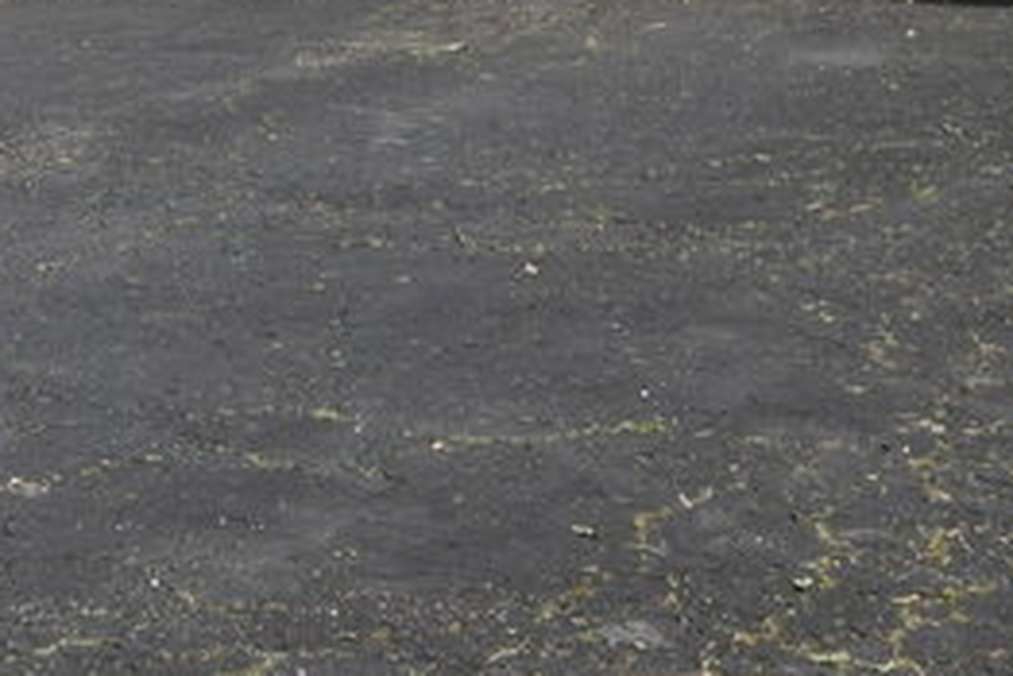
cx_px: -564
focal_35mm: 139
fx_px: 3916
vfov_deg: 9.6
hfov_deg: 13.7
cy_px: -382
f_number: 10
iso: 200
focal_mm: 15
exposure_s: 1/400
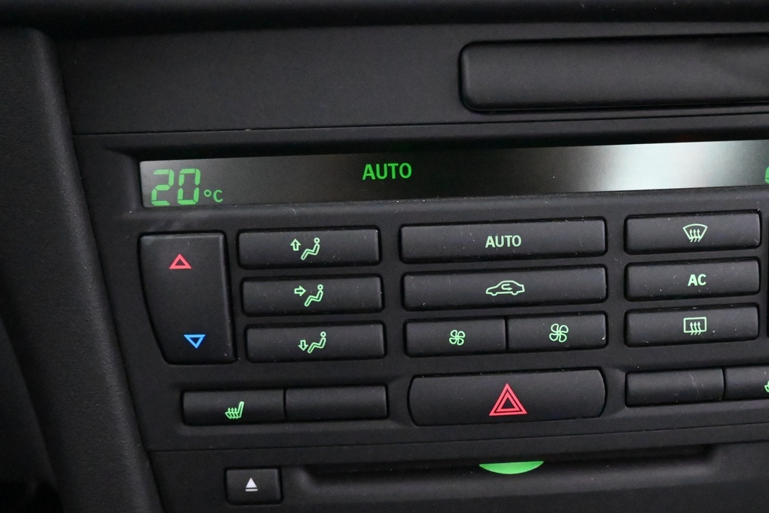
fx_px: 948
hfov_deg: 43.7
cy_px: 285
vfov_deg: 30.2
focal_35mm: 44
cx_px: 498
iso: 14400
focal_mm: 19.5
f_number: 3.8
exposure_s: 1/30
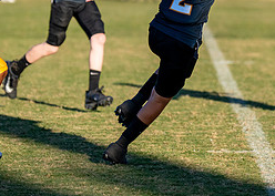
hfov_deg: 4.7
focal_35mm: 430
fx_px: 3357
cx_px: 205
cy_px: 12
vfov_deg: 3.3
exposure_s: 1/3200
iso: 160
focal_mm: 137
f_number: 2.8
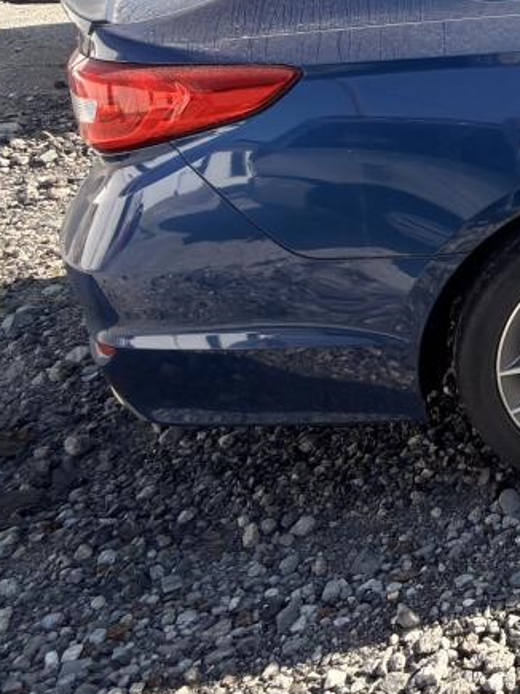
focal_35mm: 50
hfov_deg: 21.2
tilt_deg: -18.8
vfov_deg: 35.5
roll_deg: +0.4
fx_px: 1002
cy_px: 47
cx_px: 896
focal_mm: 2.22
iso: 25
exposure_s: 1/301
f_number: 2.2
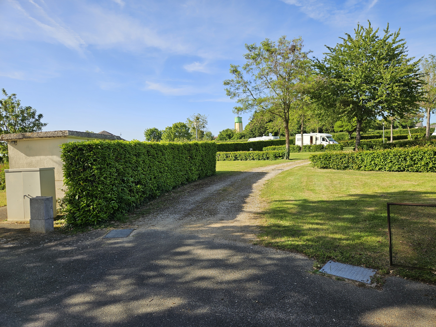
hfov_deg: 73.9
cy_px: 164
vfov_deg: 58.9
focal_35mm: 23
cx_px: 218
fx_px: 290
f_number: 1.8
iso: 25
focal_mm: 5.4
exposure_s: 1/1343
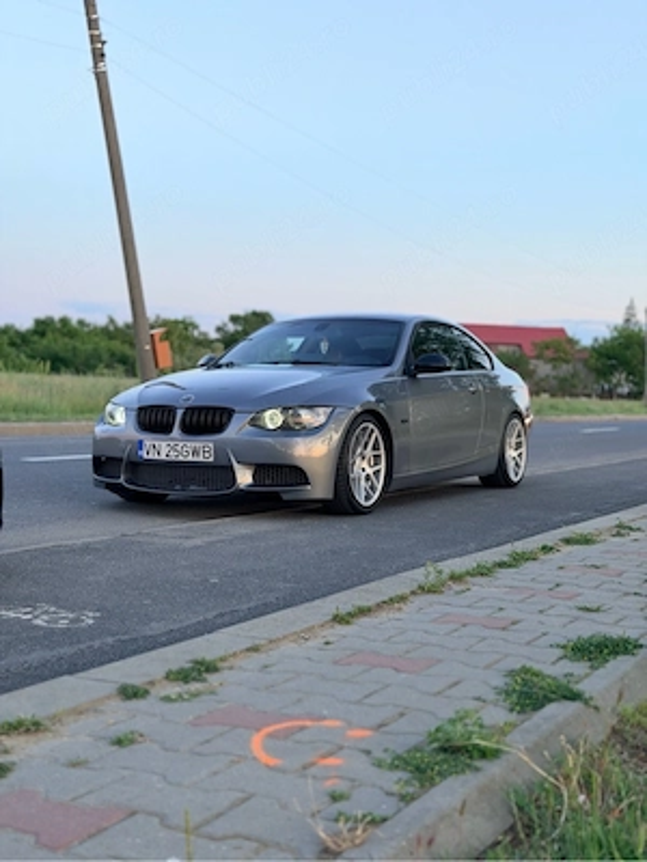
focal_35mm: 48
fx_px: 1196
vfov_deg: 39.7
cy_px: 431
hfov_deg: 30.3
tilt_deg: -1.4
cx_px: 324
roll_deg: -2.4
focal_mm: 6.76
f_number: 1.78
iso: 160
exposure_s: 1/88
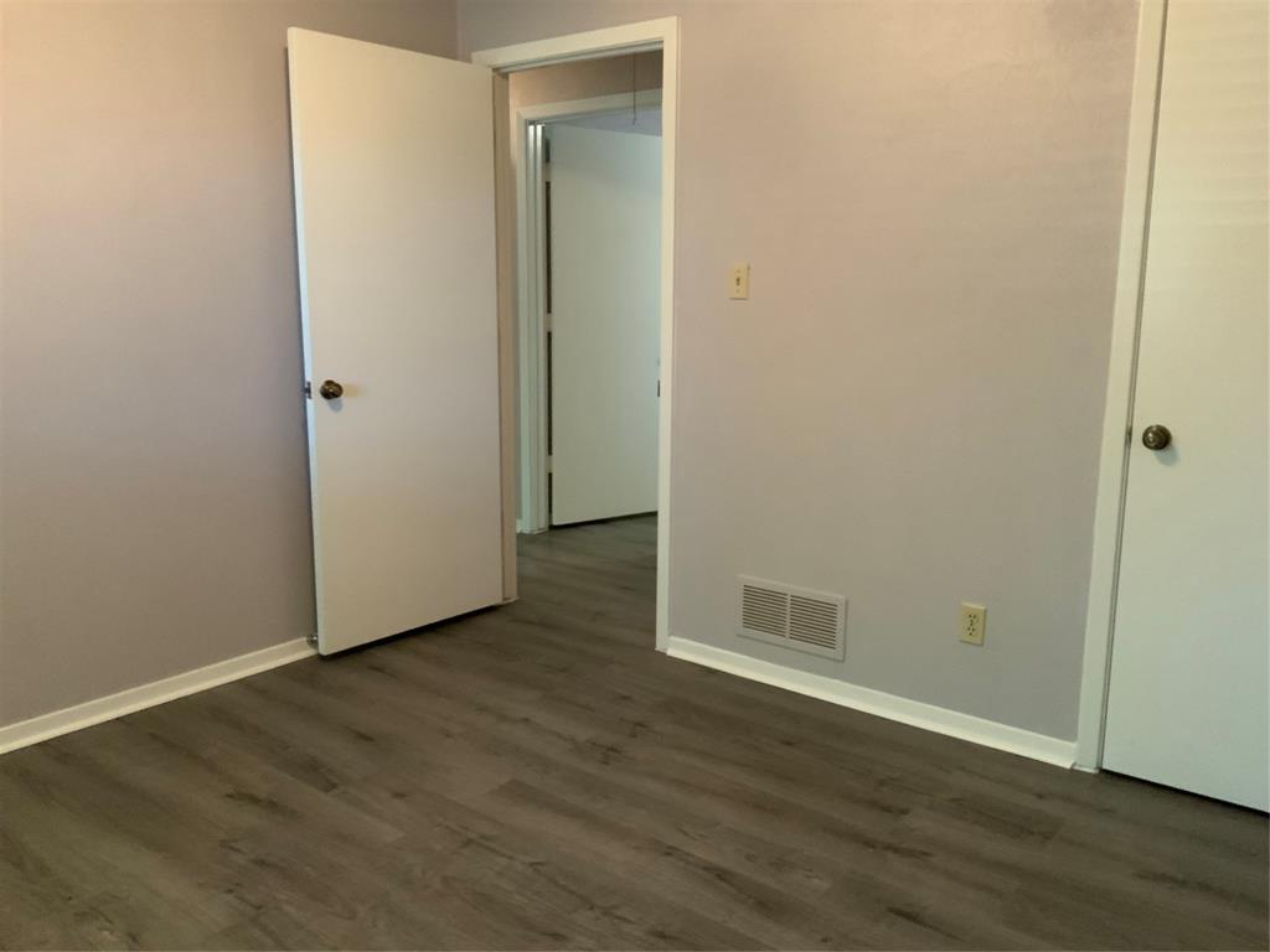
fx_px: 1064
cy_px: 476
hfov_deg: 61.7
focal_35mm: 29
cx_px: 635
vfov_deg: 48.2
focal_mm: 3
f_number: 1.8
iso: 250
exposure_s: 1/40
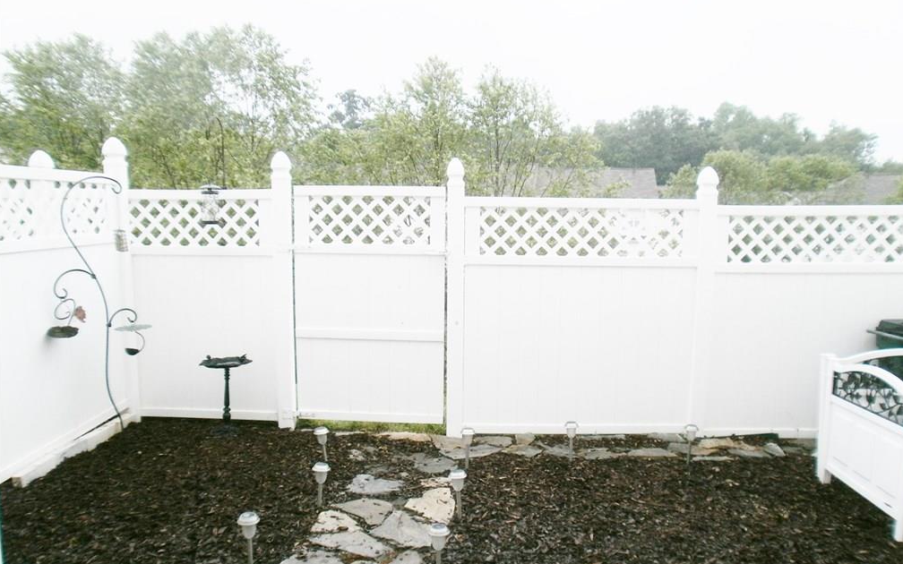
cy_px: 305
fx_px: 689
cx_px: 453
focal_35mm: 28
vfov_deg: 44.5
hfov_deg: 66.5
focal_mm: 4.65
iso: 100
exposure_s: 1/800
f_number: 2.6
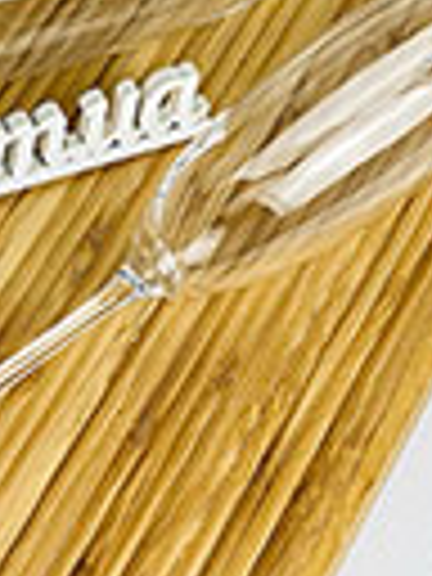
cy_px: -162
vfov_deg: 11.9
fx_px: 2696
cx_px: 22
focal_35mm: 162
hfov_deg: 9.1
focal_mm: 6
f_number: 2
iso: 20
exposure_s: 1/163
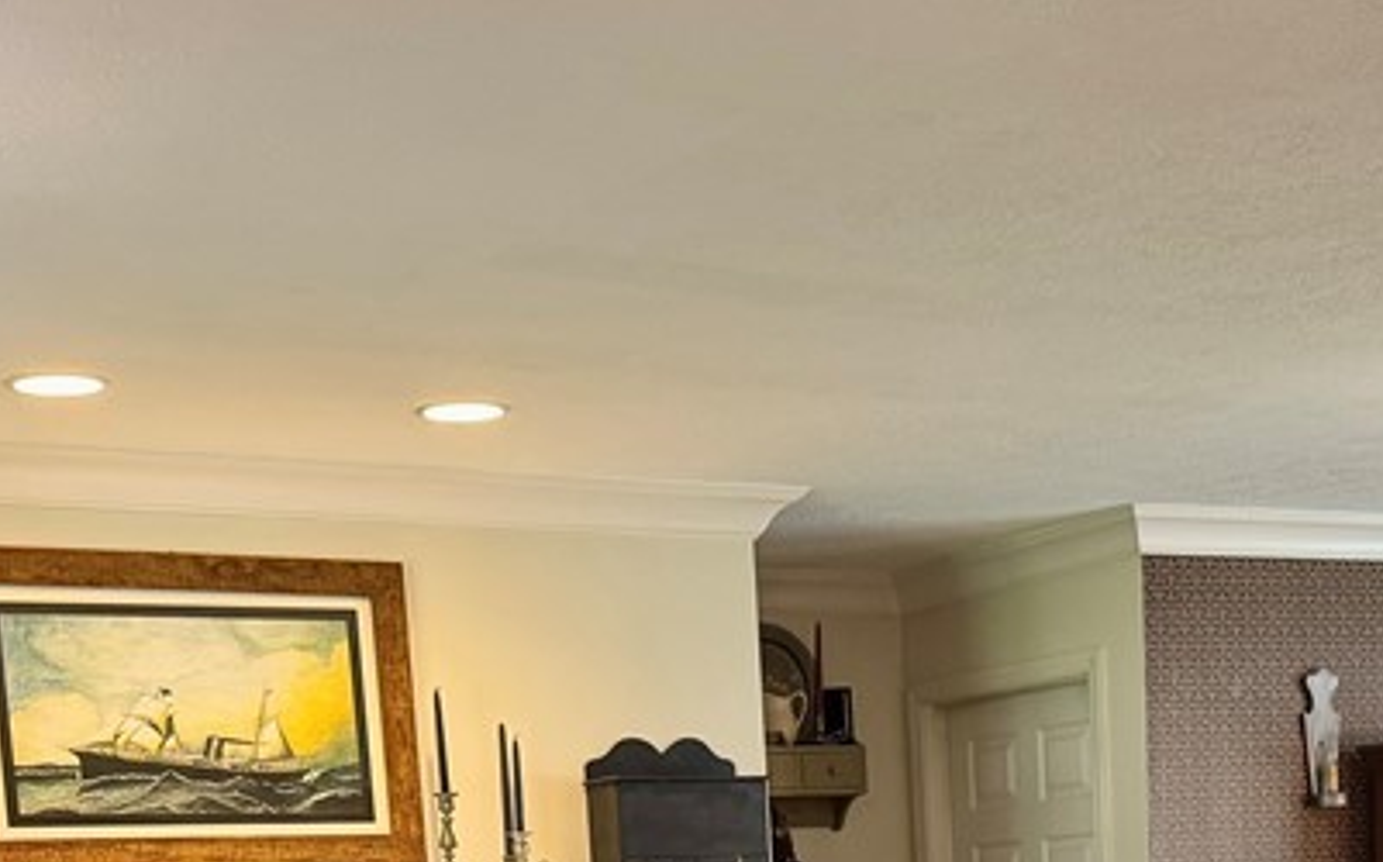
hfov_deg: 31.4
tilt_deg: -6.7
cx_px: 842
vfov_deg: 18.0
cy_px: 1265
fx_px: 2448
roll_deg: +3.5
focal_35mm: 65
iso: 250
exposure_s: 1/60
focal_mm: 6.76
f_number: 1.78
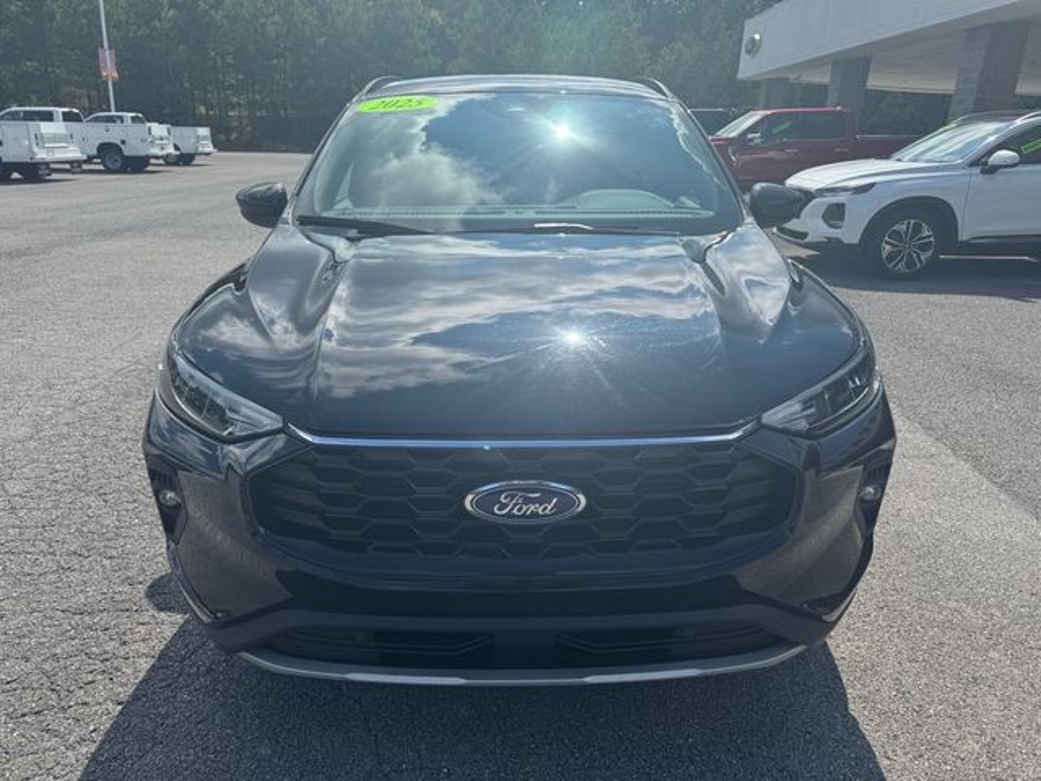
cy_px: 390
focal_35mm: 24
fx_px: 722
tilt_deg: -19.7
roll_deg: -3.2
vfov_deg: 56.8
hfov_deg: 71.6
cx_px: 520
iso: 80
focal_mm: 6.76
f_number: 1.78
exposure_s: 1/4310
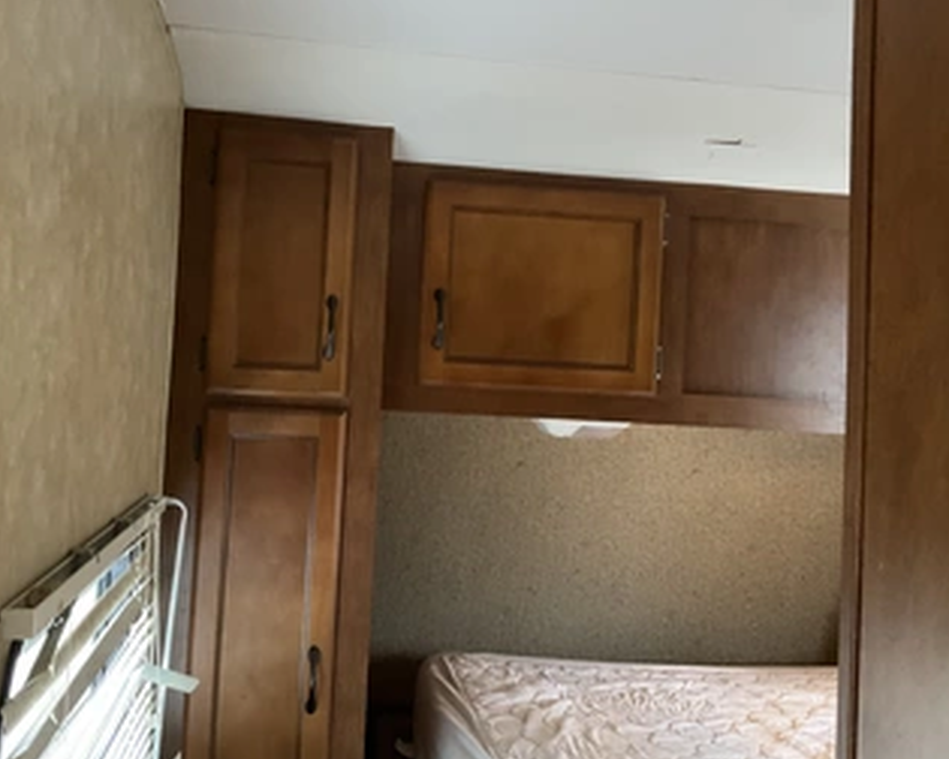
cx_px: 419
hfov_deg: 50.2
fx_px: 1011
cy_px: 343
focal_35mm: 36
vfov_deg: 41.1
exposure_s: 1/58
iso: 320
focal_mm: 3
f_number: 1.8
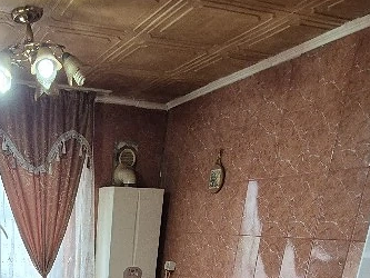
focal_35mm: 39
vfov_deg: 28.1
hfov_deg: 44.7
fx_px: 417
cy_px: 389
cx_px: 57
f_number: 2.2
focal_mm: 2.2
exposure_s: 1/50
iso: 250
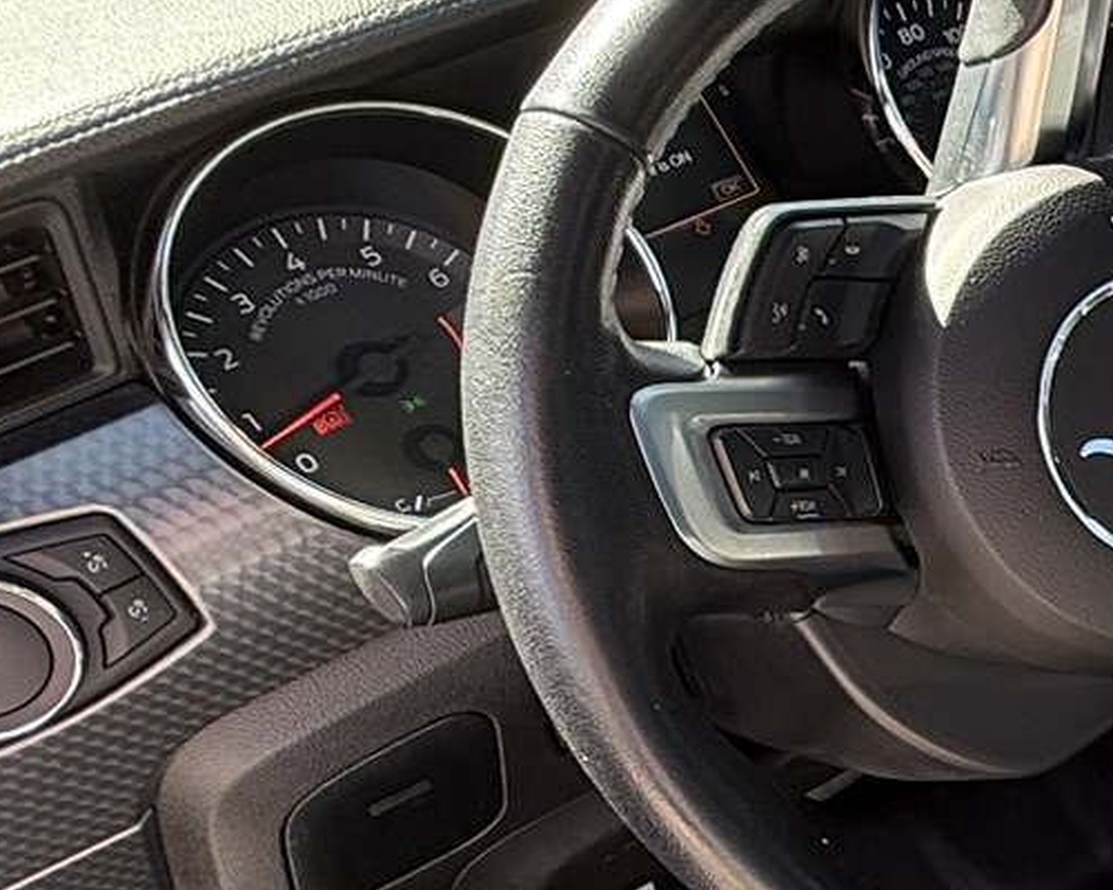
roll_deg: -0.2
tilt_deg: -44.4
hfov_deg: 23.6
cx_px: 1823
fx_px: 1845
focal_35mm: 56
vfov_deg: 26.4
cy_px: 765
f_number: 2.2
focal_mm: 2.22
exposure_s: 1/99
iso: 80
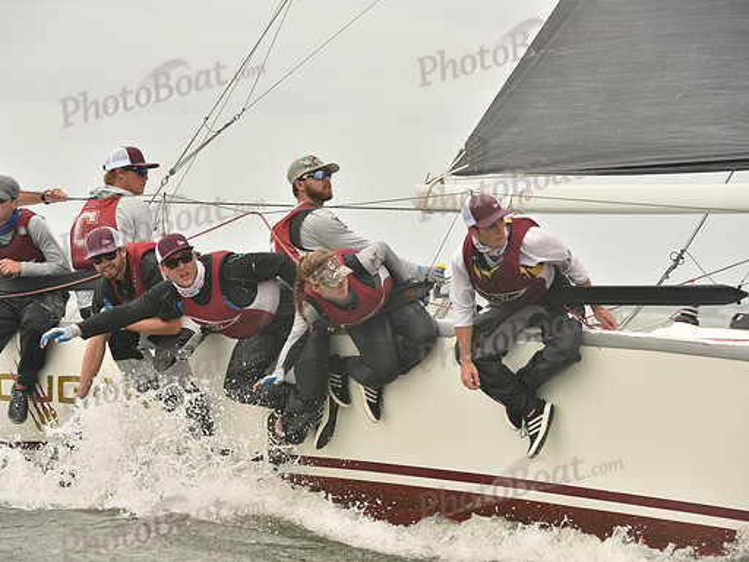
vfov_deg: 6.8
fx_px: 4717
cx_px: 342
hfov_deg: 9.1
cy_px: 280
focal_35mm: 218
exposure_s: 1/1000
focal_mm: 200
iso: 400
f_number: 6.3
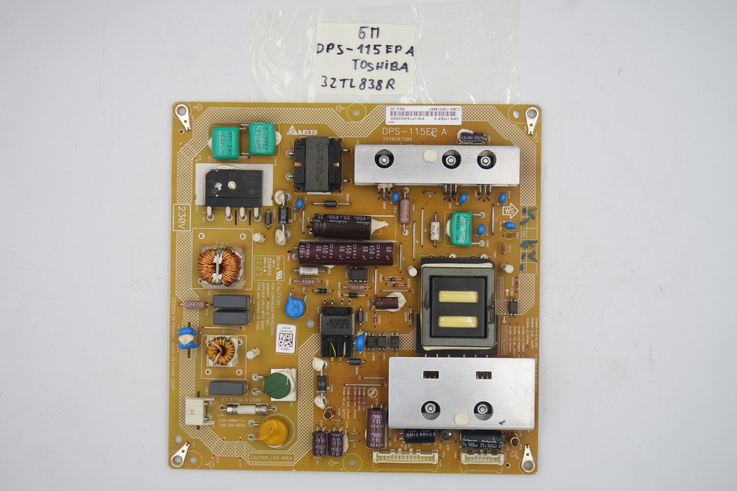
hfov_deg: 43.6
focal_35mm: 45
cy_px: 246
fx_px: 921
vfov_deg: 29.9
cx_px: 368
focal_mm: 17
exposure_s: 1/100
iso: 160
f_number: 5
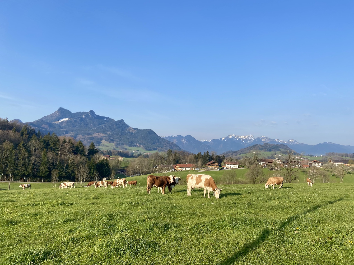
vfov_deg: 53.1
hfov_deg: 67.3
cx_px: 177
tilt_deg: +4.3
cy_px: 132
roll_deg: -1.5
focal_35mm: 26
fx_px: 266
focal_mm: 4.25
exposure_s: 1/1961
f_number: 1.8
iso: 32
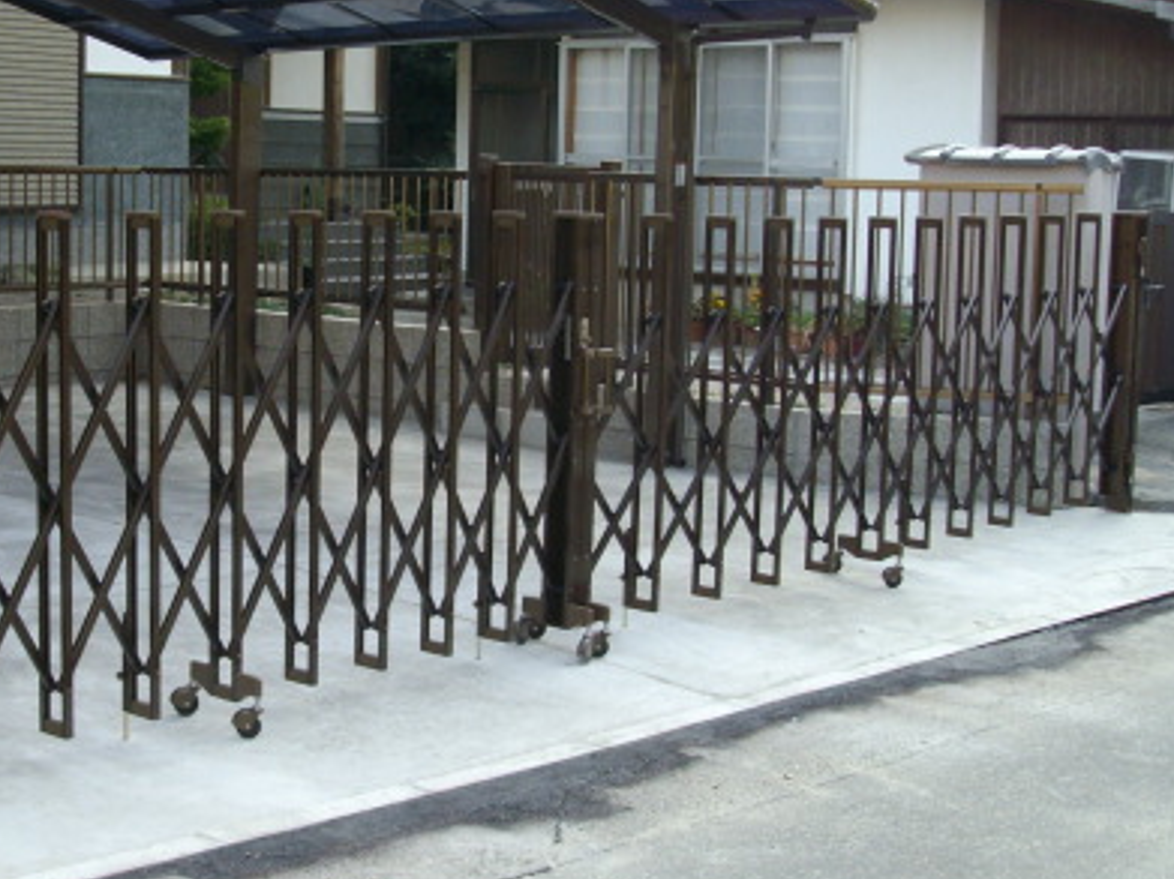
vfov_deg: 24.8
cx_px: 372
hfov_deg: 32.4
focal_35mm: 59
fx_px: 2000
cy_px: 345
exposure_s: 1/160
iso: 80
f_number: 2.7
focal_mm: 6
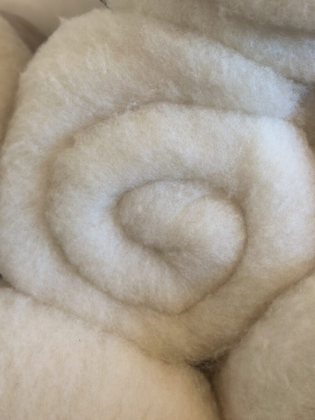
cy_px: 210
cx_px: 158
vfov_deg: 39.7
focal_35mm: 48
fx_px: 582
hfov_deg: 30.3
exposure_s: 1/50
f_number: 1.78
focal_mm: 6.86
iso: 250
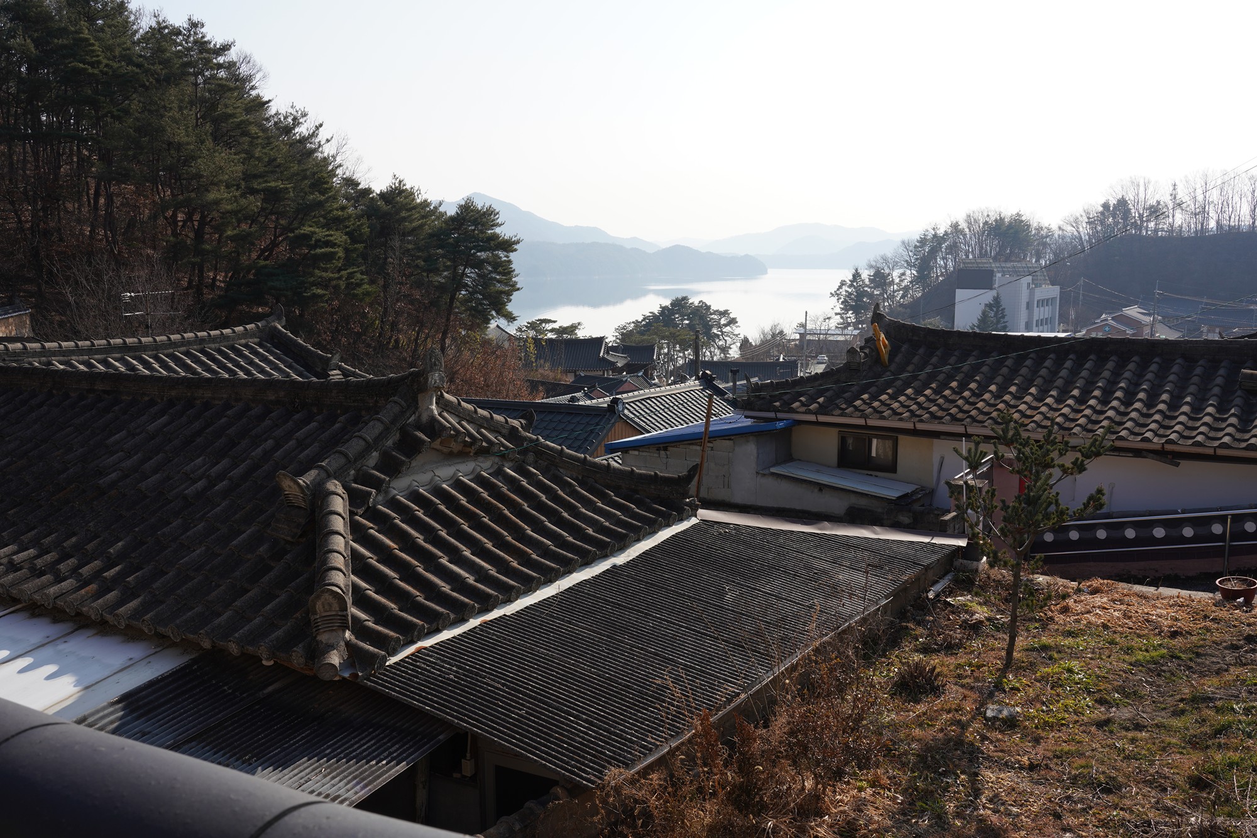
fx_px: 1117
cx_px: 628
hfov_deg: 58.7
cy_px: 419
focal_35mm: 32
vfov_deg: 41.1
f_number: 14
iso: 160
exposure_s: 1/125
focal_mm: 32
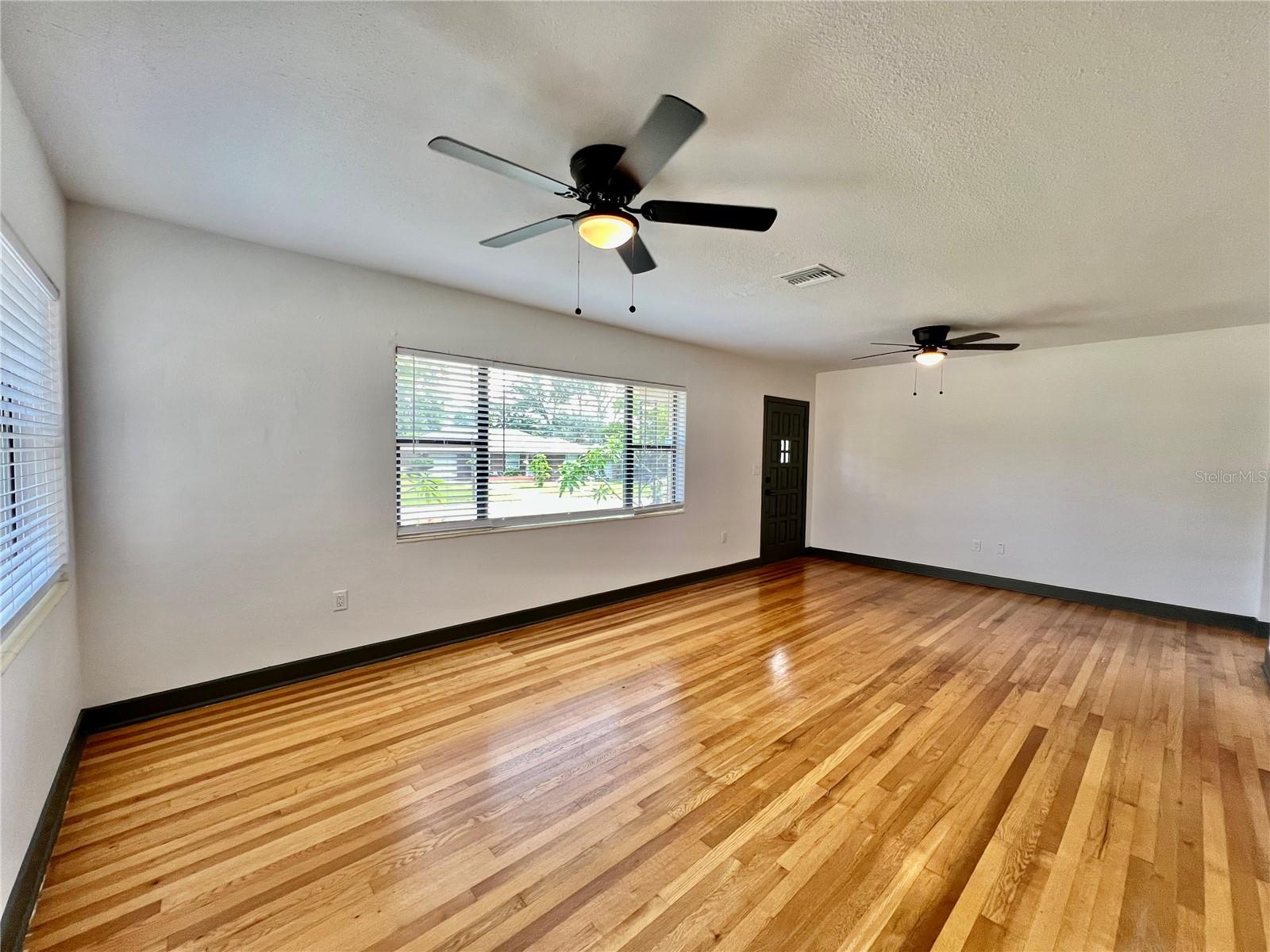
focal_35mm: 13
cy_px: 476
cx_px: 635
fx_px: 477
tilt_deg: -3.1
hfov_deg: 106.2
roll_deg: -0.8
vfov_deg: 89.9
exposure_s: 1/99
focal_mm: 1.57
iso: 100
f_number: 1.8
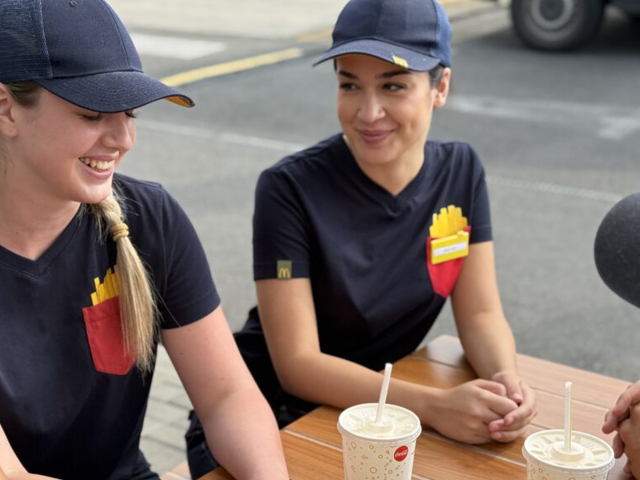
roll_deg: +0.9
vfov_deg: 22.9
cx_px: 263
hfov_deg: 30.2
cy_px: 272
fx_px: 1183
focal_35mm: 64
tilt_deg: -19.4
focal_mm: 6.76
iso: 64
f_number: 1.78
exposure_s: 1/975
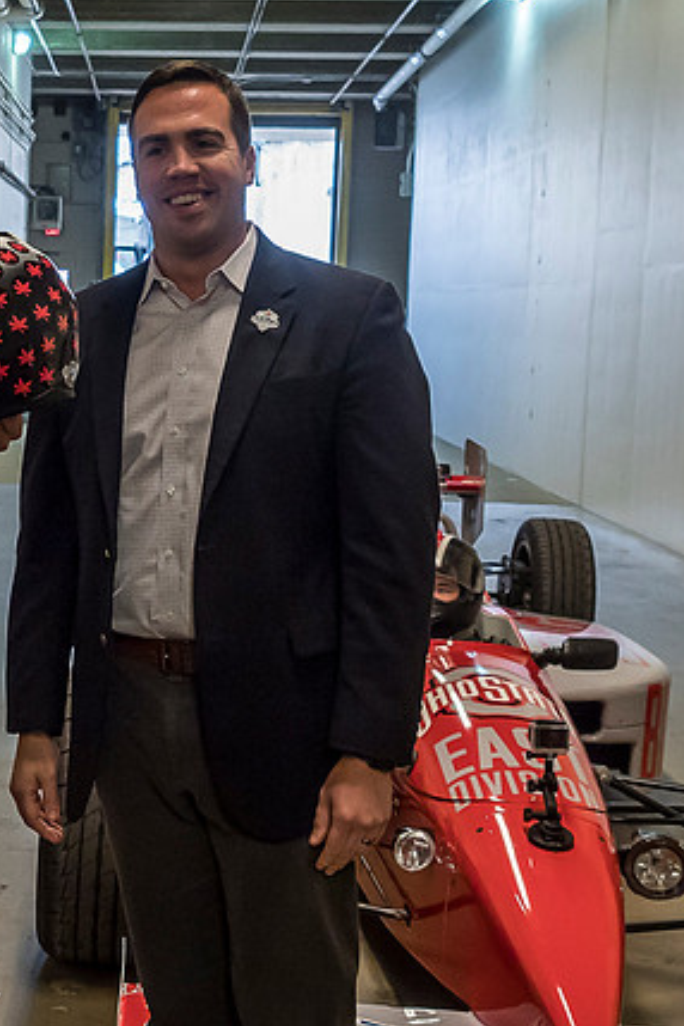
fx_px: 1710
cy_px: 470
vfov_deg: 33.4
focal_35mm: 60
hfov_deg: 21.5
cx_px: -56
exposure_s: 1/125
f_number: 2.8
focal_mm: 12
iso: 800
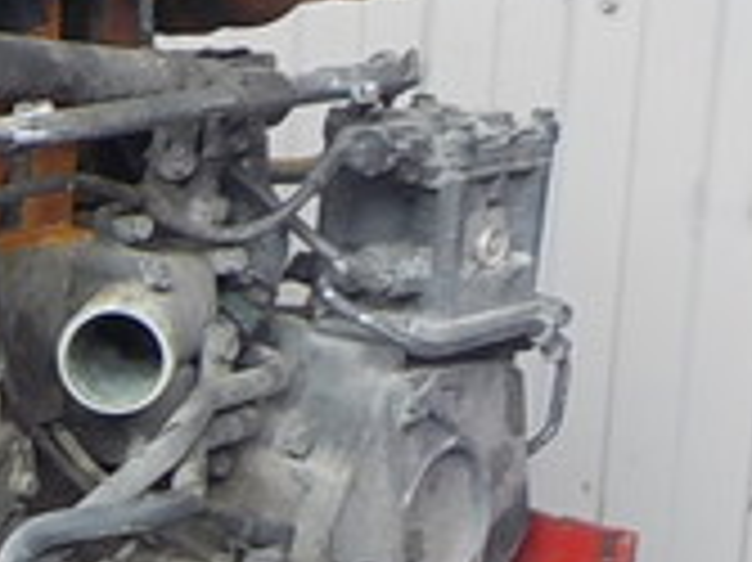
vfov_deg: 12.5
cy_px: 688
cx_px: -405
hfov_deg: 15.6
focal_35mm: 115
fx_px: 2496
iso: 140
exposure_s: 1/30
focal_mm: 4.1
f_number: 3.3
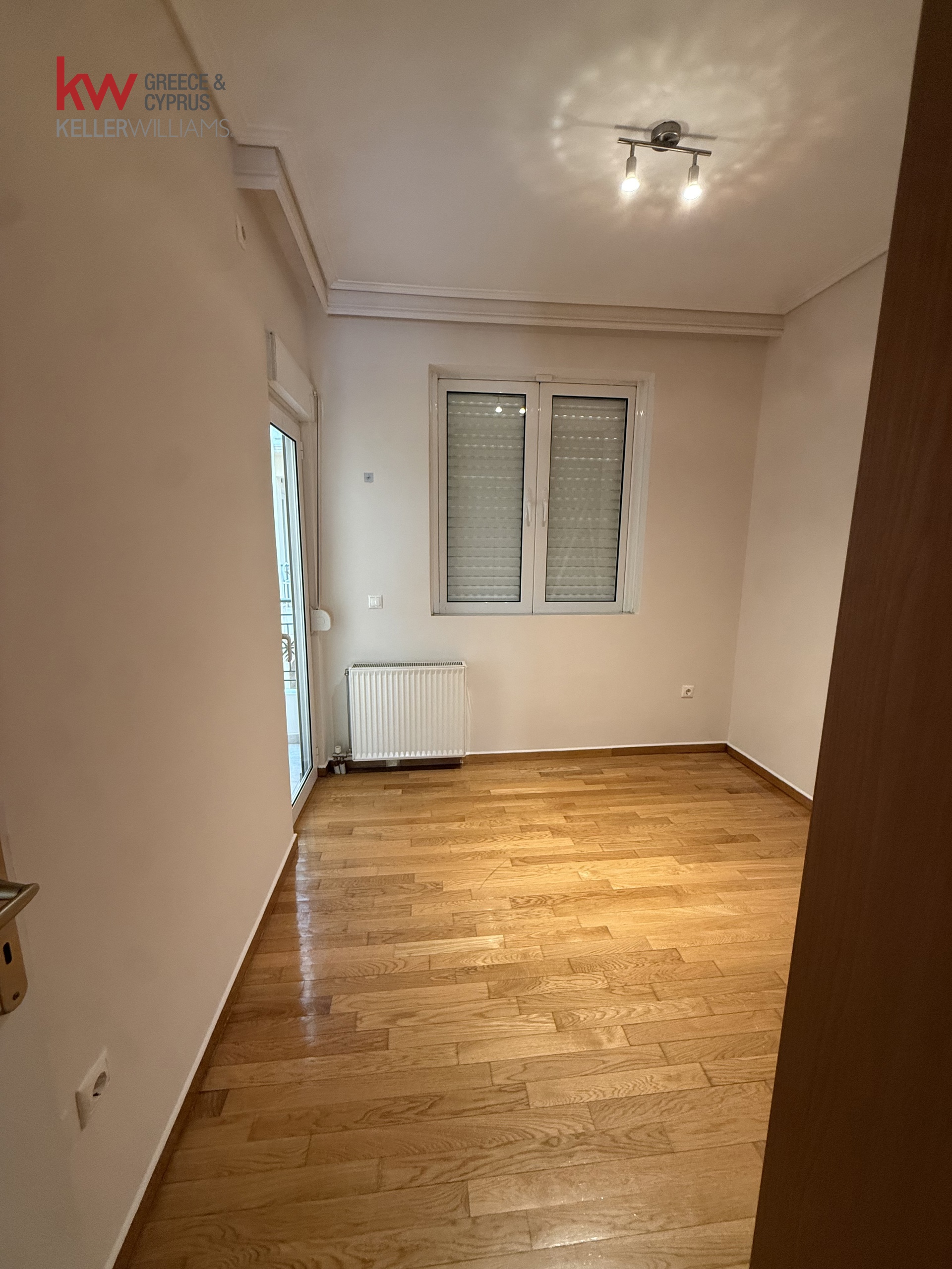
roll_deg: -0.4
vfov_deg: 102.1
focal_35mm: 14
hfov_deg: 85.7
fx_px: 513
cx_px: 476
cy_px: 634
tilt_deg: -9.8
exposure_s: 1/50
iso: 250
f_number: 2.2
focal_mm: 2.22
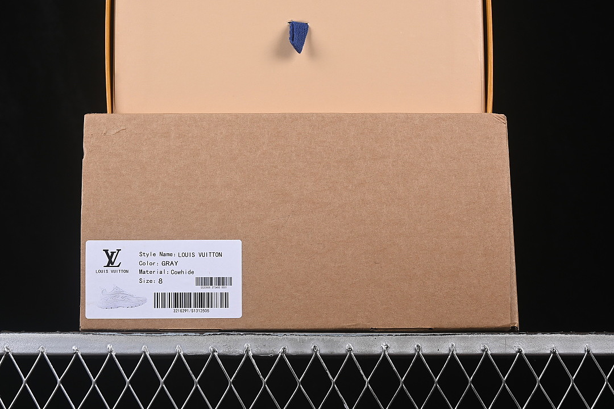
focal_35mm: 75
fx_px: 1279
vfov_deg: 18.2
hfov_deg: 27.0
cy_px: 204
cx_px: 307
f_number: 8
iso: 160
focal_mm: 50
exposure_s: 1/80
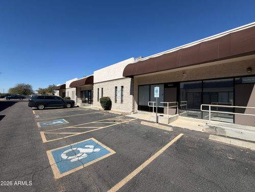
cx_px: 128
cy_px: 96
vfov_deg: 85.7
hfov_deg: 102.1
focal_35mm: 14
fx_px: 103
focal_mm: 2.22
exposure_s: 1/955
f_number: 2.2
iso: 20
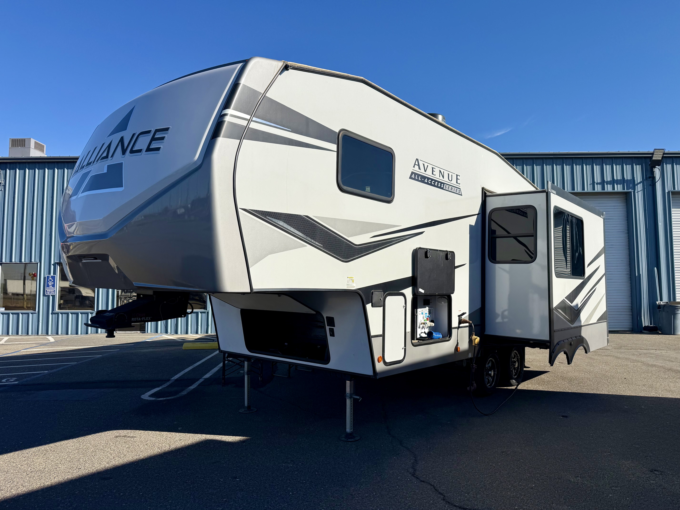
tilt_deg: +5.6
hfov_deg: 71.6
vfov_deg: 56.8
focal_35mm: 24
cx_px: 340
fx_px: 471
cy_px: 255
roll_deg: -0.1
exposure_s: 1/6711
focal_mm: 6.76
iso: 80
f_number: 1.78
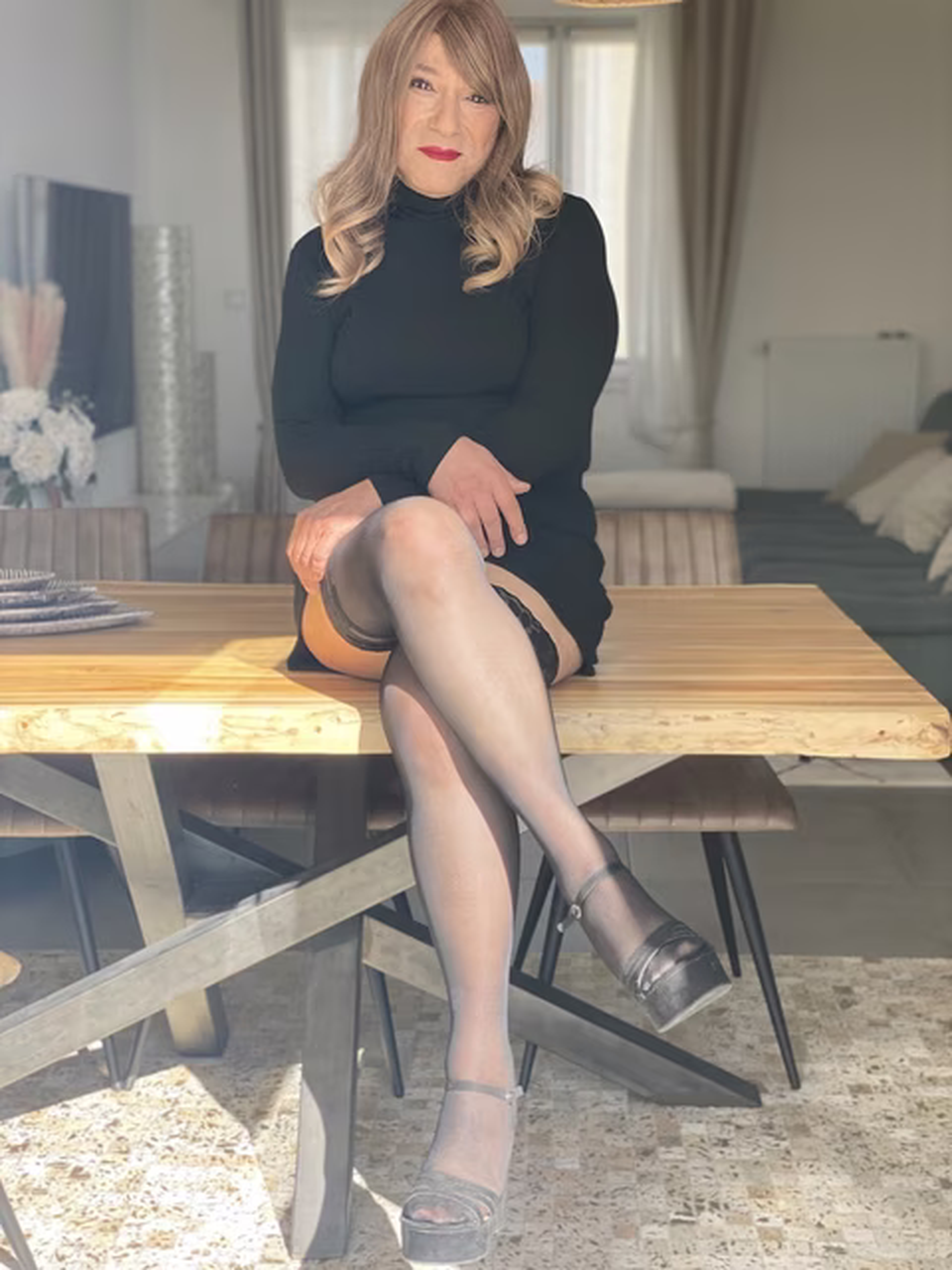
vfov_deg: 36.8
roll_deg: +0.1
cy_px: 635
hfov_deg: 28.0
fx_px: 1907
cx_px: 476
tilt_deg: -9.9
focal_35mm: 52
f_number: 2
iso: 20
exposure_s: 1/225
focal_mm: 6
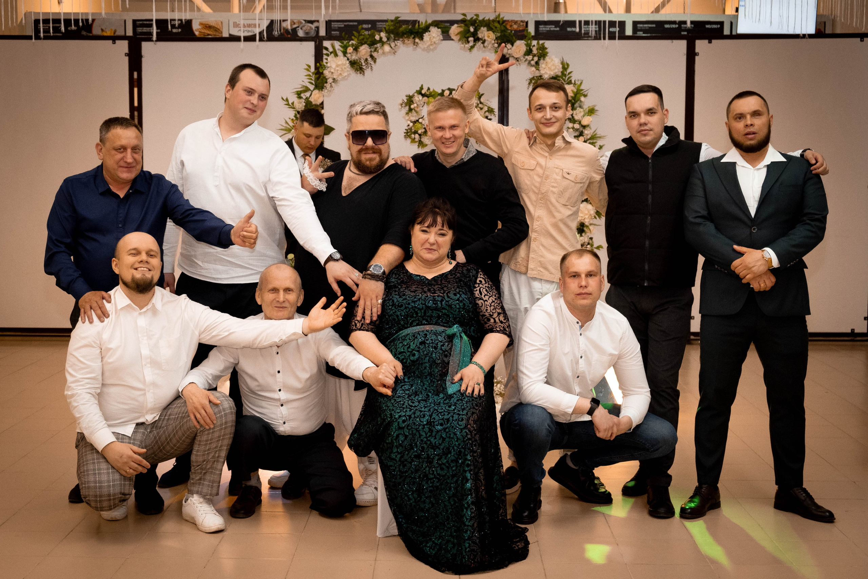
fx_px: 1179
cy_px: 270
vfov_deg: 27.6
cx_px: 400
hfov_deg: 40.4
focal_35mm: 49
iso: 1600
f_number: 4
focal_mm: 30.2
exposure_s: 1/160
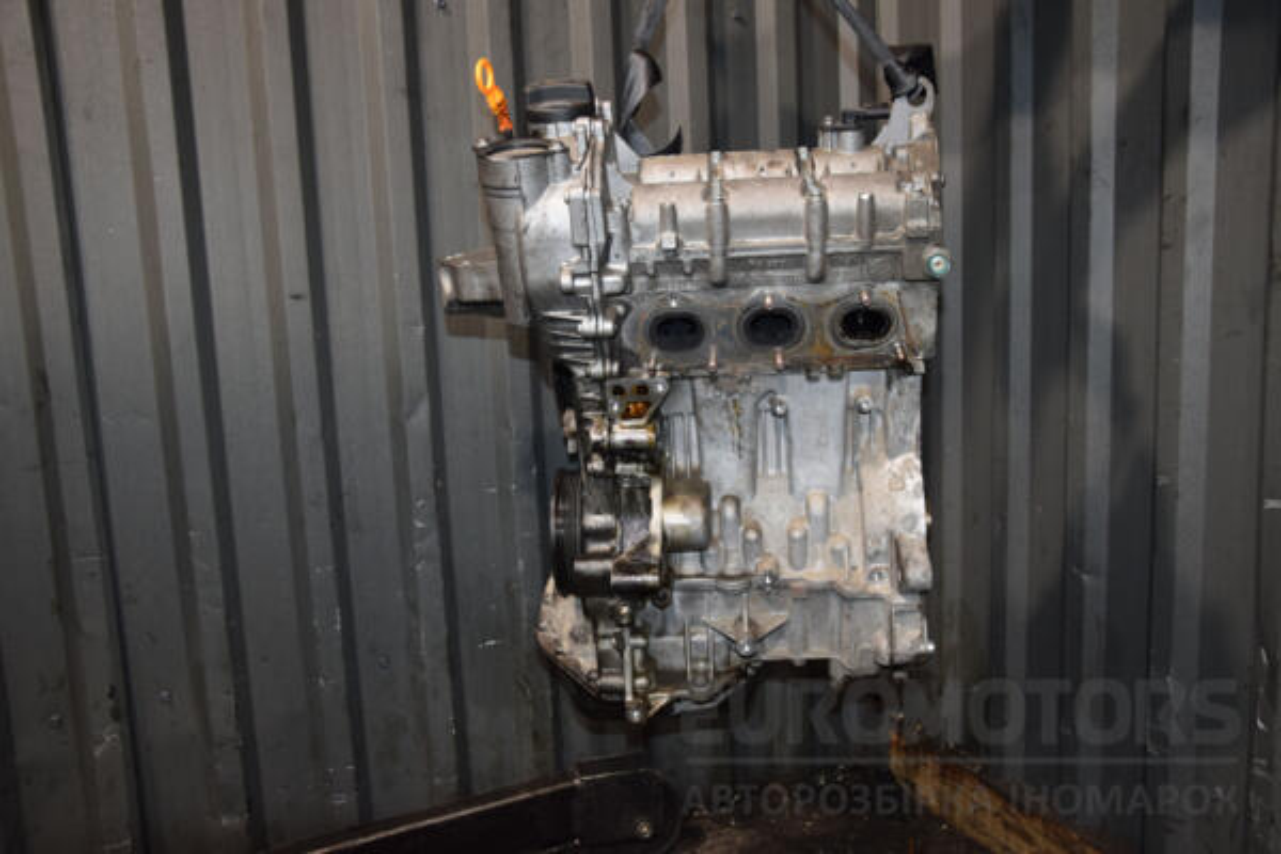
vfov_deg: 40.0
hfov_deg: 57.2
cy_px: 427
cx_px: 640
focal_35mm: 33
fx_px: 1174
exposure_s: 1/60
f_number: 5
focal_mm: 22
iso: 800
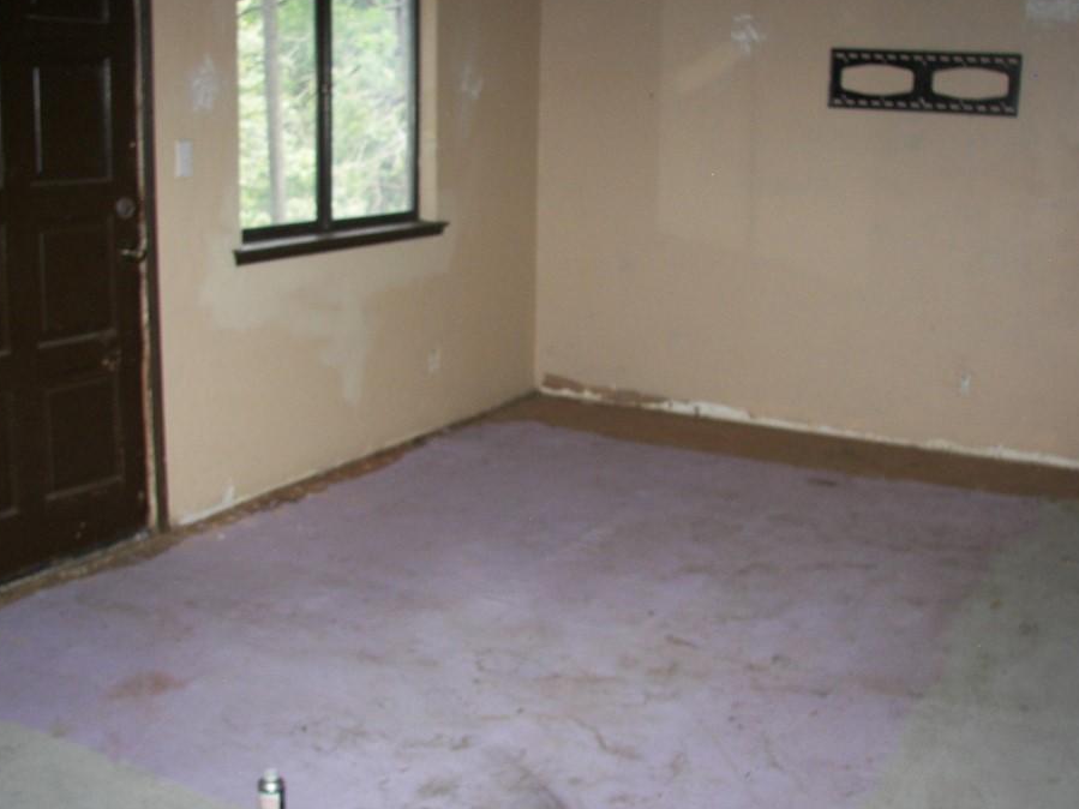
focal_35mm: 41
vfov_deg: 35.1
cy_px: 388
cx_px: 500
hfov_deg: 45.7
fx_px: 1278
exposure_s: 1/30
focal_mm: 6
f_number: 2.8
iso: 100
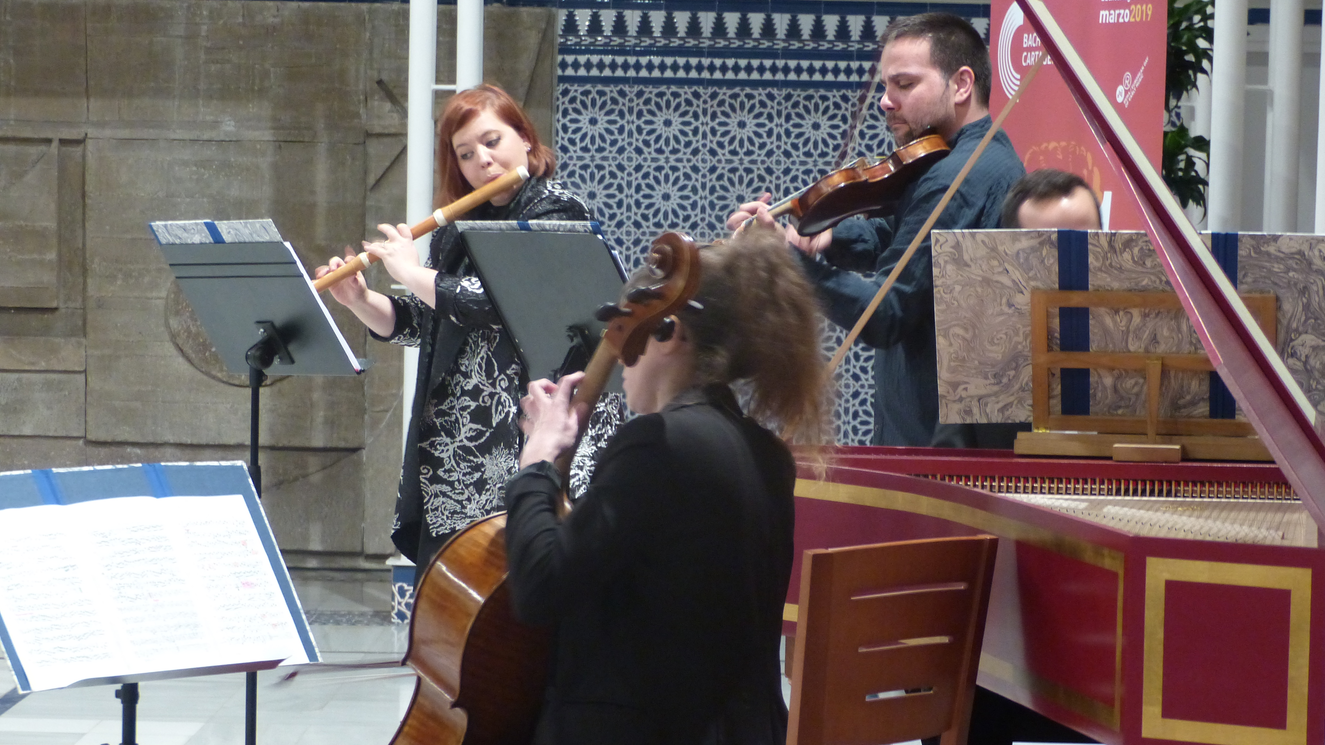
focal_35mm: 127
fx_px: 4462
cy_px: 452
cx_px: 665
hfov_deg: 16.9
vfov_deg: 9.5
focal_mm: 20.9
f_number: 2.8
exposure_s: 1/10
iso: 400
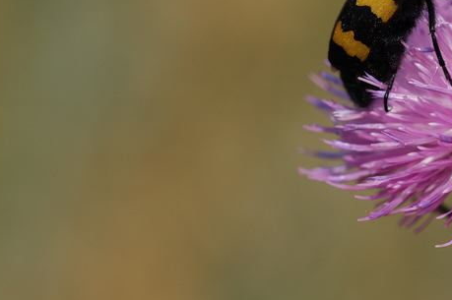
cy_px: 43
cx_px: 398
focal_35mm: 330
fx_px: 4139
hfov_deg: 6.2
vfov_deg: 4.2
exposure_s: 1/640
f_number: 9
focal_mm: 105
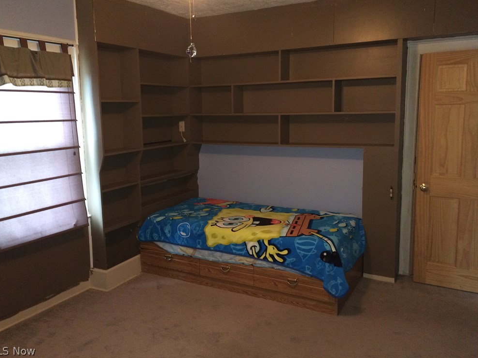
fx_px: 414
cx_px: 232
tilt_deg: -7.3
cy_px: 174
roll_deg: +1.0
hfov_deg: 60.0
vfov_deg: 46.8
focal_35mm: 30
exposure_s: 1/17
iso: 250
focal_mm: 4.15
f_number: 2.2
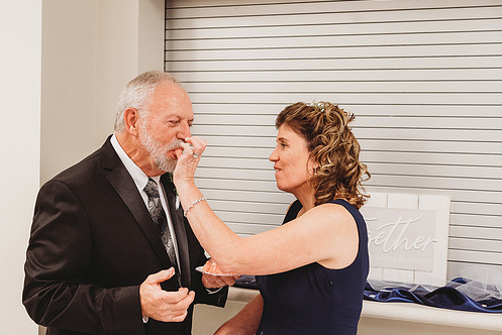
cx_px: 216
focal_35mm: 56
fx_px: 781
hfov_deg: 35.6
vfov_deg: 24.2
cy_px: 169
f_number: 4
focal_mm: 48
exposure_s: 1/200
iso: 4000
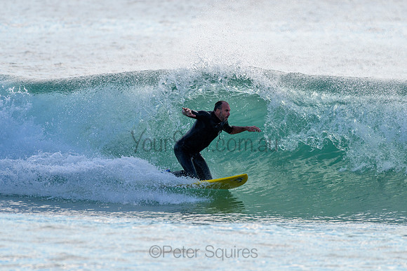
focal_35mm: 613
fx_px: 6930
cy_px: 136
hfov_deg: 3.4
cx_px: 204
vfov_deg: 2.2
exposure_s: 1/2000
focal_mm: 500
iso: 280
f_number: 5.6
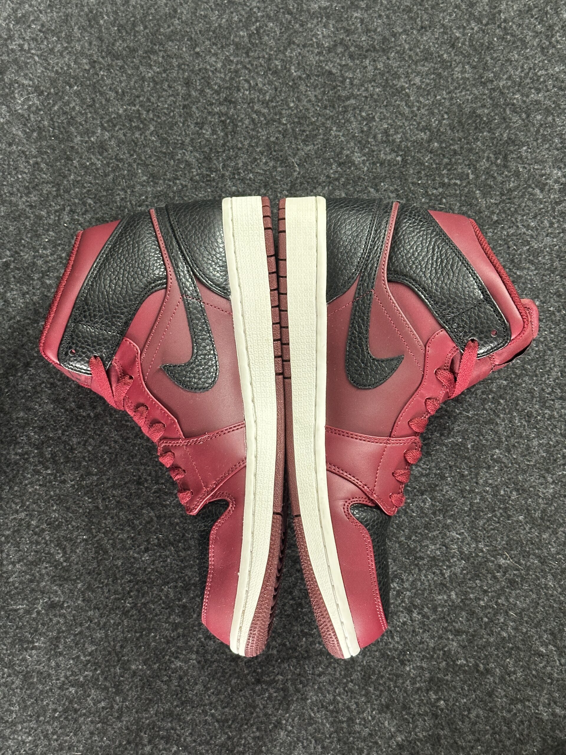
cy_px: 378
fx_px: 1046
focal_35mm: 48
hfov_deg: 30.3
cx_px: 283
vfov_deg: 39.7
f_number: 1.78
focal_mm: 6.86
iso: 320
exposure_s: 1/33
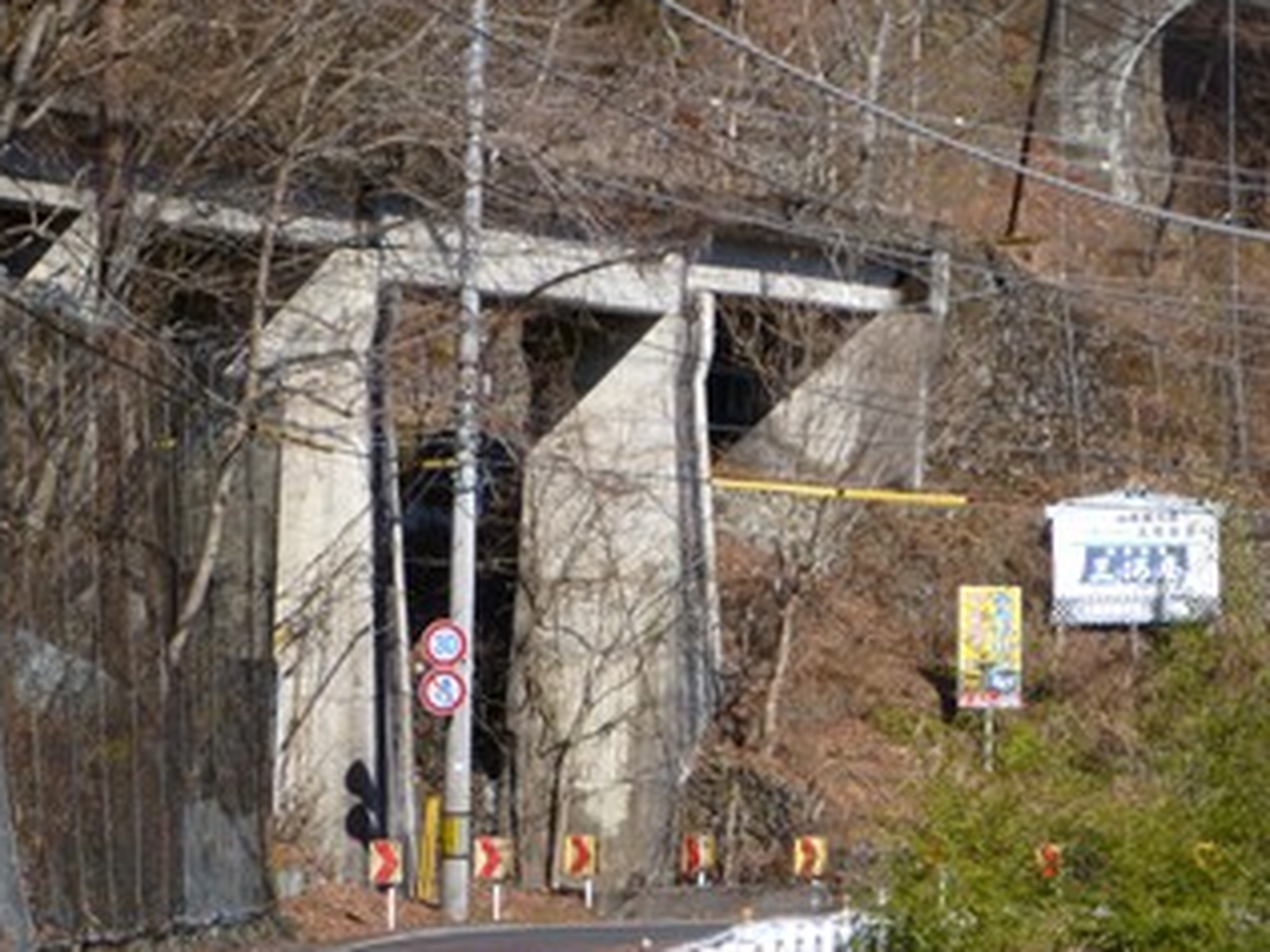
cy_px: 402
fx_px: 6677
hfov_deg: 10.9
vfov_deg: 8.2
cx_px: 788
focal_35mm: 182
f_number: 5.8
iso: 100
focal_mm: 21.3
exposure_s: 1/200
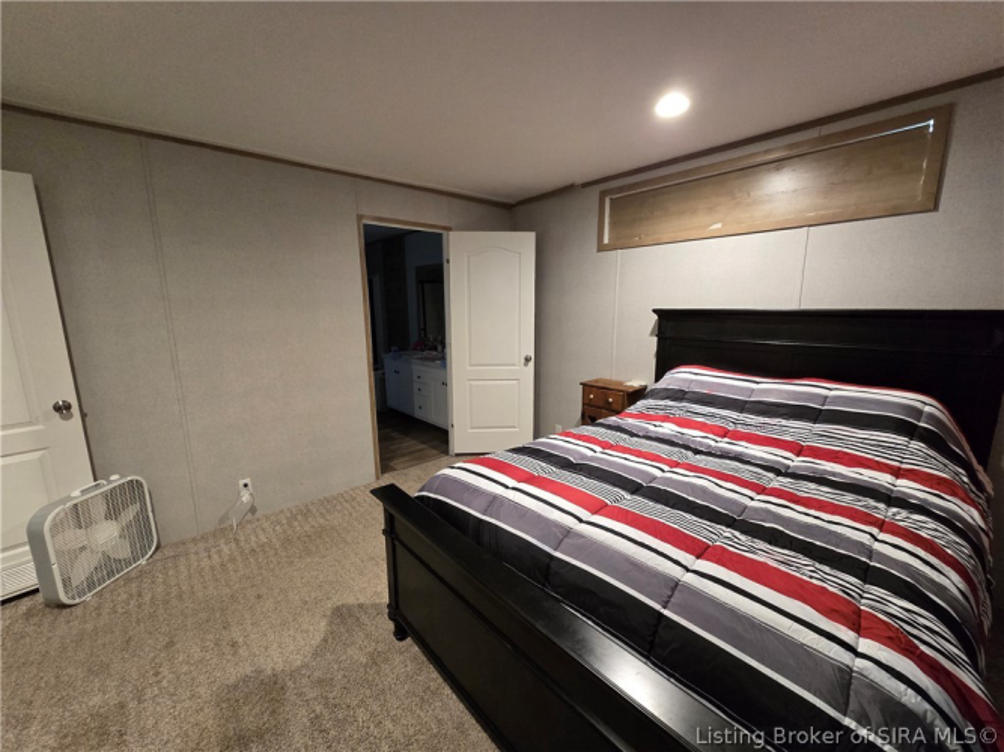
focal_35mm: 13
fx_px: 377
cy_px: 376
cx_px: 502
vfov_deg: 89.9
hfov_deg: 106.2
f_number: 2.2
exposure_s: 1/60
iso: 640
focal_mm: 2.2
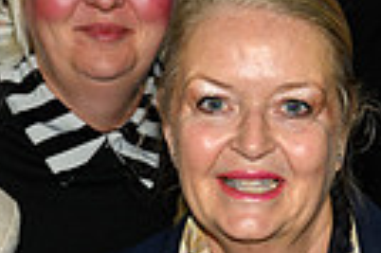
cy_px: 180
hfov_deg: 9.3
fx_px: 2347
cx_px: 169
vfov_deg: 6.2
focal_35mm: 222
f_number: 4
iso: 1250
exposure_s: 1/160
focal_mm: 46
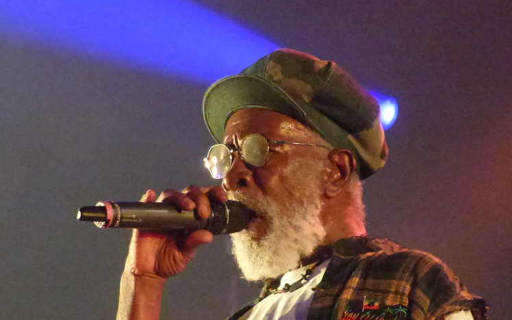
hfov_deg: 14.8
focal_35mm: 141
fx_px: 1967
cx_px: 257
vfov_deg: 9.3
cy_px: 277
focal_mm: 17.8
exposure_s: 1/125
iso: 1600
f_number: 2.8
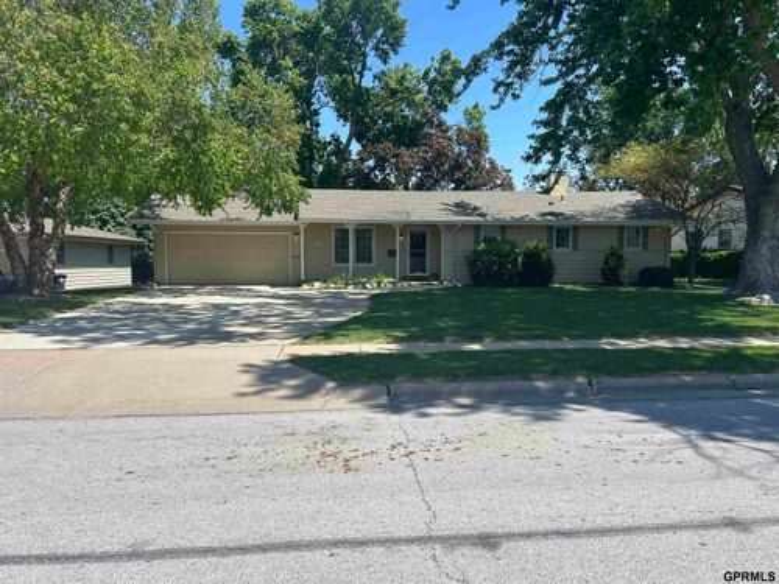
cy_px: 292
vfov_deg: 53.1
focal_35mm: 26
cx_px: 390
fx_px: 585
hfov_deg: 67.3
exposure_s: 1/3571
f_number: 1.5
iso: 50
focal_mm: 5.7
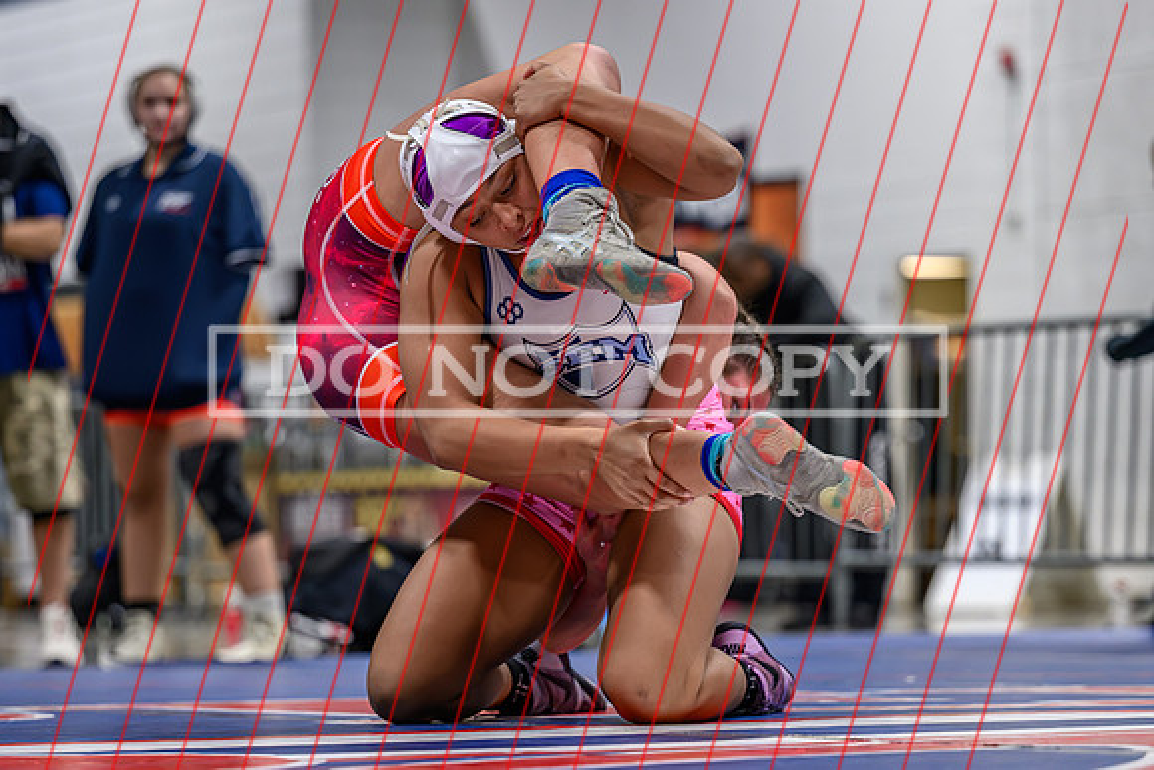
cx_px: 546
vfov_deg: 8.4
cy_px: 478
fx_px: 5217
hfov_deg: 12.6
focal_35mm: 163
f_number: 2.8
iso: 3200
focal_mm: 120
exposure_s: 1/1000
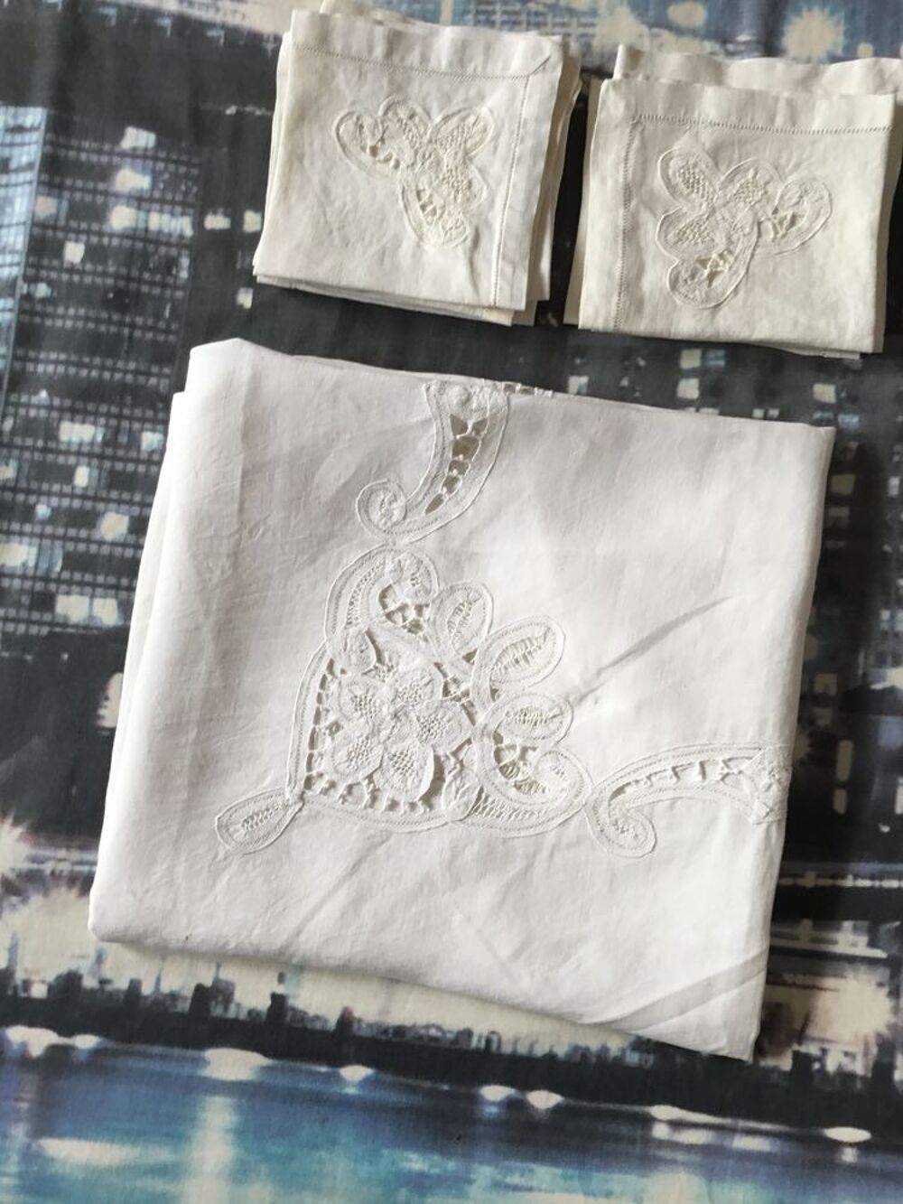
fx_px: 1078
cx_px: 452
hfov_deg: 45.4
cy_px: 602
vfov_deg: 58.3
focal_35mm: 31
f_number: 2.4
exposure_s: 1/100
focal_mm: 3.3
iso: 40
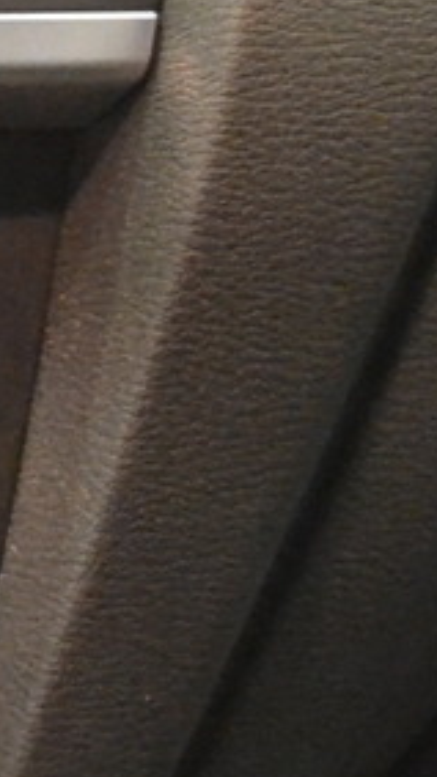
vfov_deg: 8.5
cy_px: 16
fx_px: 5196
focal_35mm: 252
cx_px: -1234
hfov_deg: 4.5
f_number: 4.5
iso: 3200
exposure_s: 1/13
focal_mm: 28
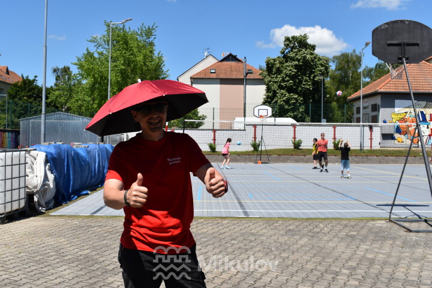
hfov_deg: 46.4
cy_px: 144
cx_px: 216
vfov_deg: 31.9
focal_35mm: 42
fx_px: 504
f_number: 9
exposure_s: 1/320
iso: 100
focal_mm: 28
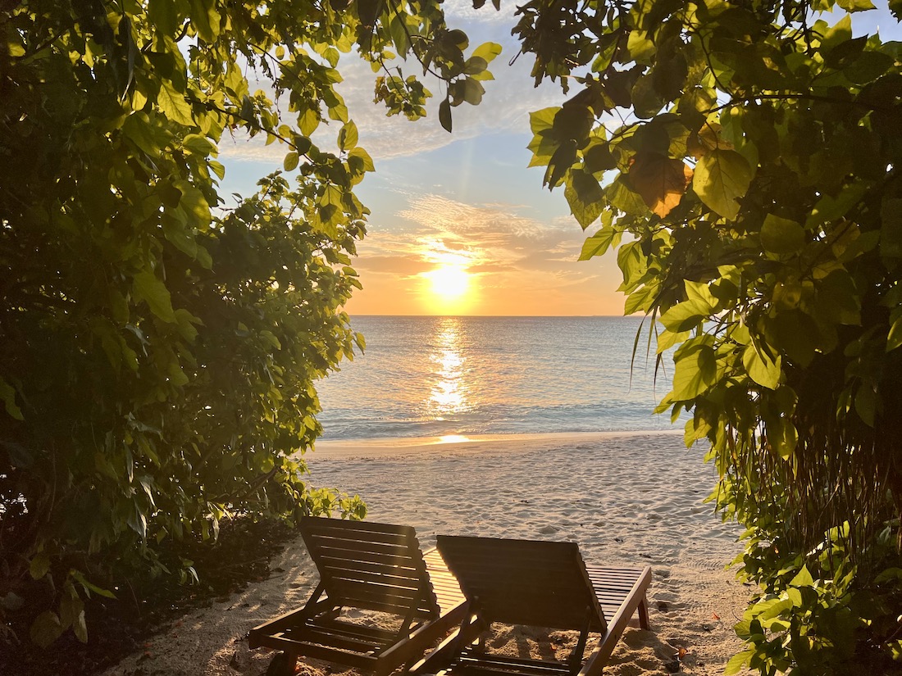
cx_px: 451
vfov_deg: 53.1
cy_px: 338
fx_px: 677
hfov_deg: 67.3
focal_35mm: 26
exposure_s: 1/3077
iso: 50
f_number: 1.5
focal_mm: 5.7
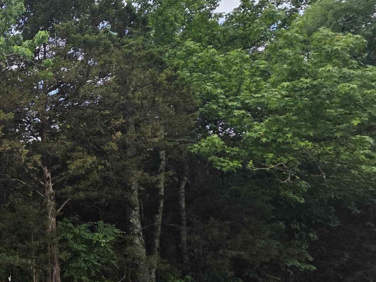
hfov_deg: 43.6
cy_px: 127
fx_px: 326
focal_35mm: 30
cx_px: -53
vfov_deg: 46.7
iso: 40
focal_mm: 2.2
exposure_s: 1/1554
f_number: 1.9
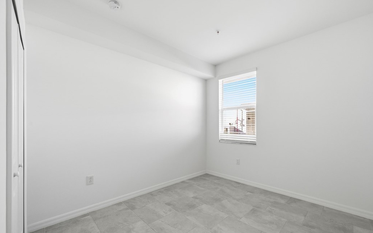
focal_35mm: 15
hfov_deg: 101.5
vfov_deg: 74.6
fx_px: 152
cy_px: 126
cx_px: 192
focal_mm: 14
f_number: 7.1
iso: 800
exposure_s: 1/400
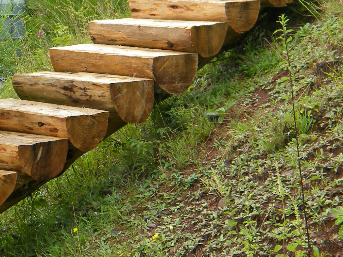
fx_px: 1605
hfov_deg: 12.1
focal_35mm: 162
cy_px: 119
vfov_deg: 9.2
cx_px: 50
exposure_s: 1/64.1
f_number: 4.5
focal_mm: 15.1
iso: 80
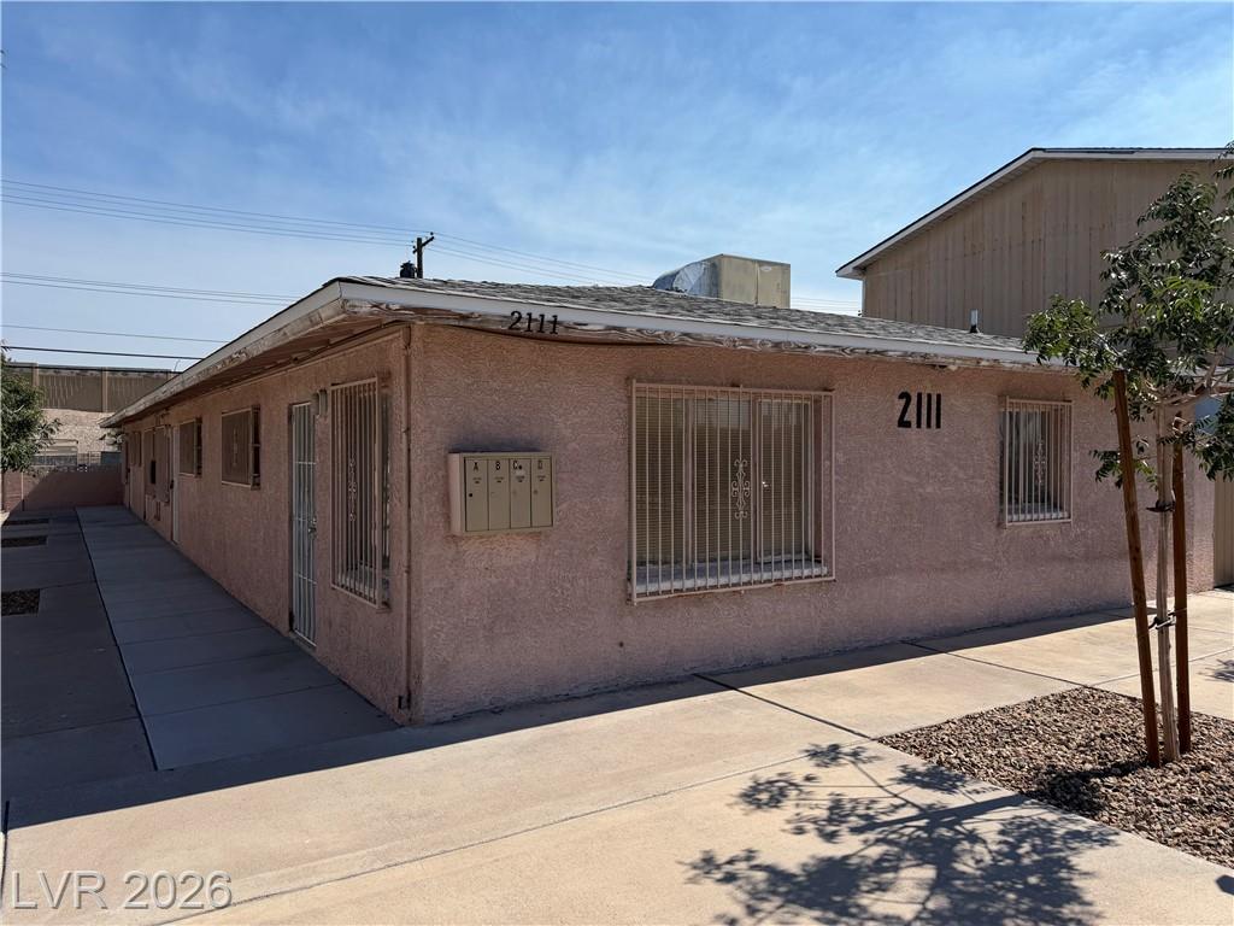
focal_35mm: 24
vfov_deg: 56.8
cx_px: 617
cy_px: 463
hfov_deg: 71.6
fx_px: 856
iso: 80
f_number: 1.78
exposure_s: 1/6711
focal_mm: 6.76
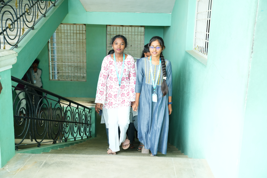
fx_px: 300
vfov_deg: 33.1
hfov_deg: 48.0
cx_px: 134
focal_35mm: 40
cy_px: 89
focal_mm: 40.4
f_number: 5
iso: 1000
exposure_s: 1/160
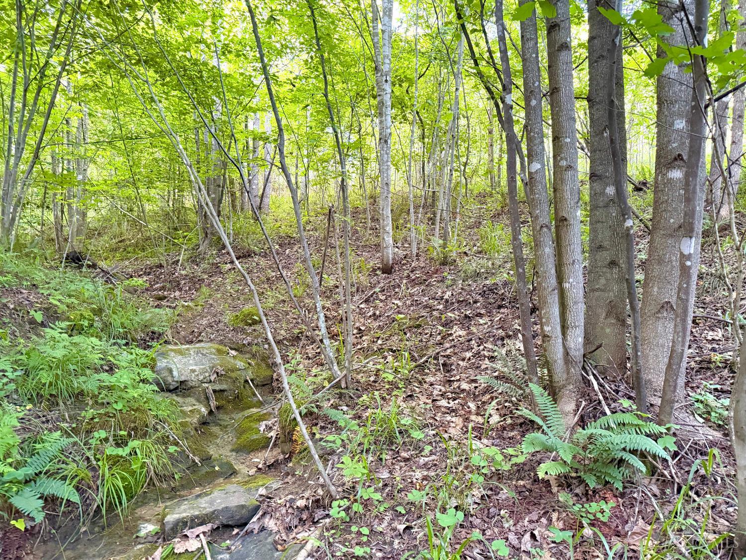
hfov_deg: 71.6
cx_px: 373
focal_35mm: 24
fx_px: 517
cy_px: 280
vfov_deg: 56.8
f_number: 1.78
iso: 800
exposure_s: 1/45
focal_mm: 6.76
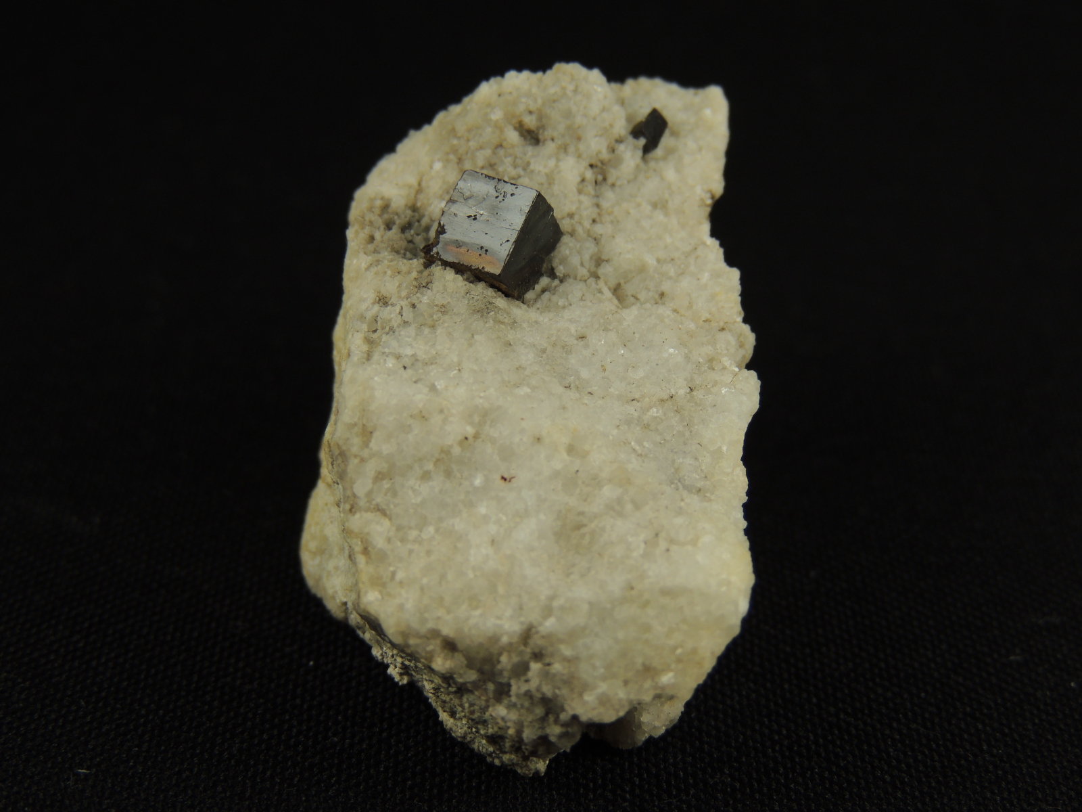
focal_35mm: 70
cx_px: 541
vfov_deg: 21.0
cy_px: 406
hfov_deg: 27.8
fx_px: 2188
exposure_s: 1/320
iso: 100
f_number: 3.9
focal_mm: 12.4
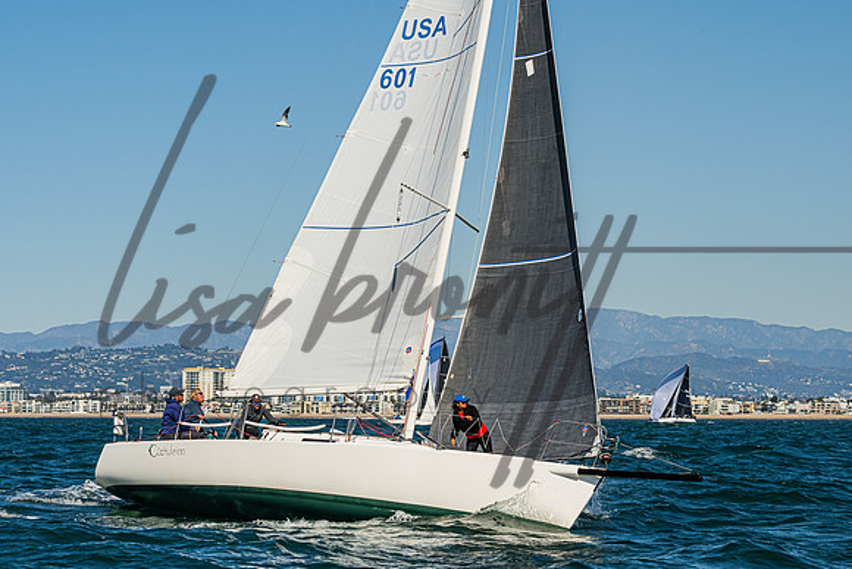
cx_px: 353
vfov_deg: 10.7
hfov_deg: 15.9
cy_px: 291
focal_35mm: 129
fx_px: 3049
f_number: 9
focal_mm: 100
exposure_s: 1/2000
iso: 400
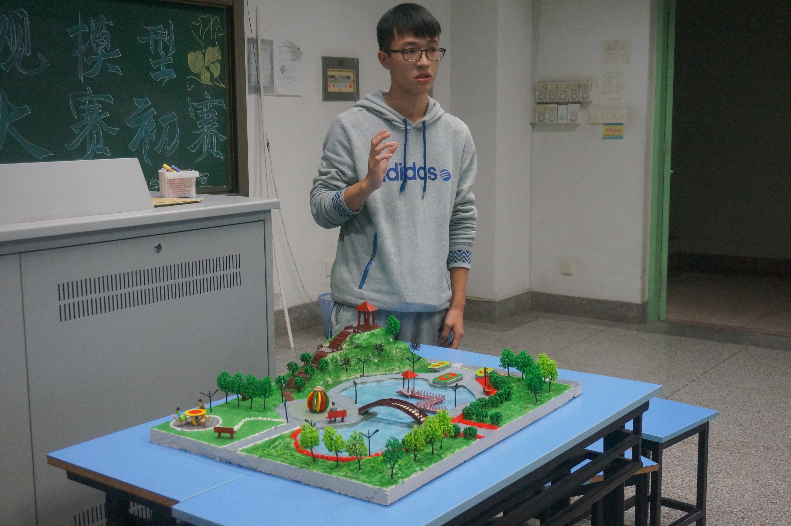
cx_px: 396
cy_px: 263
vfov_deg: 30.8
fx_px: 955
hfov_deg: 45.0
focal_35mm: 44
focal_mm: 29
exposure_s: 1/160
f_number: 4.5
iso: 2500
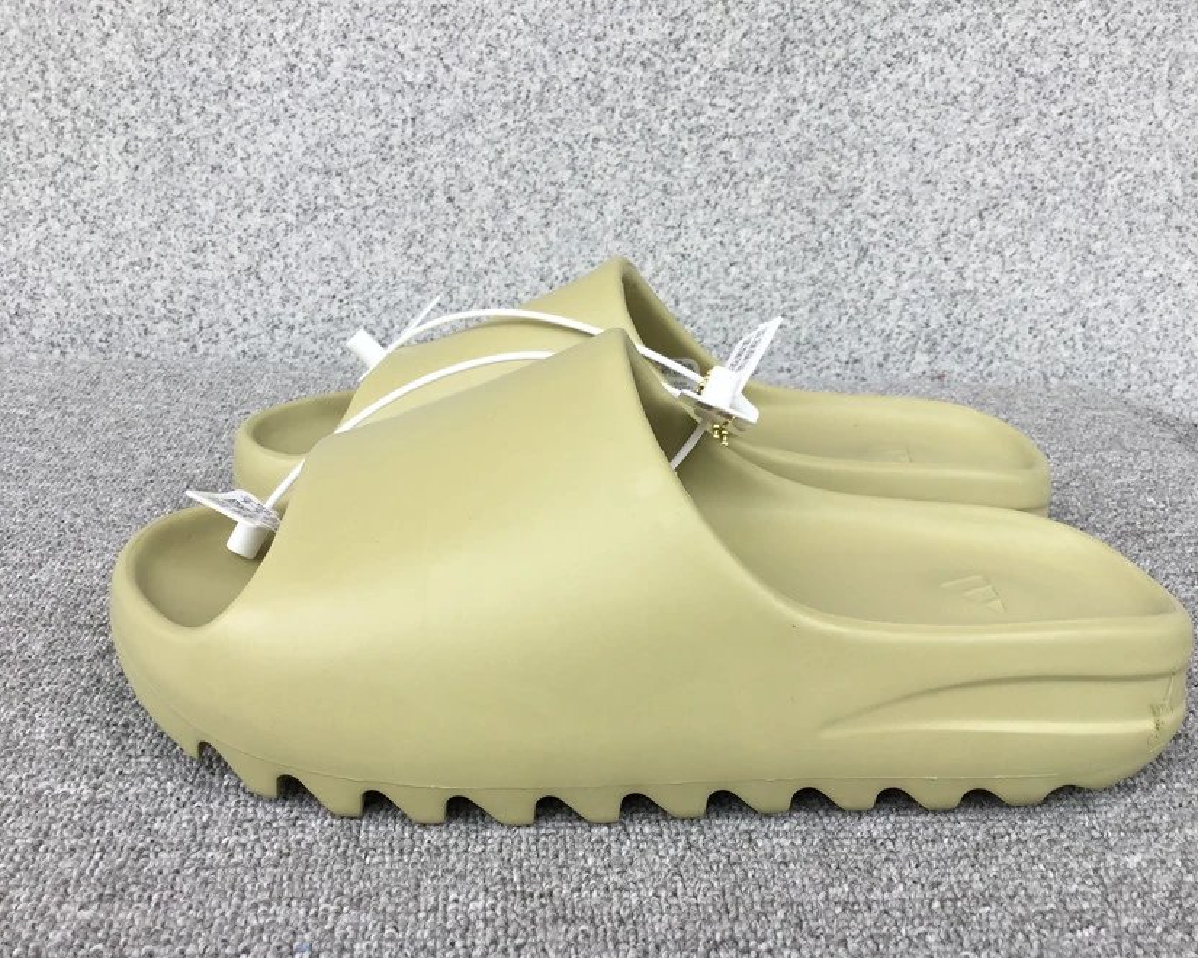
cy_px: 487
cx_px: 616
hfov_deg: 54.2
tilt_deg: -20.9
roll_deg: -2.0
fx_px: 1170
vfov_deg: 44.5
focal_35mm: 33
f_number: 2.4
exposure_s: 1/189
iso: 25
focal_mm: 3.3
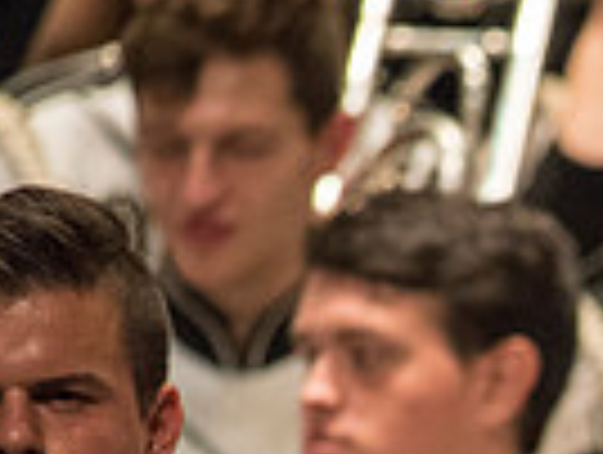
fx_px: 43505
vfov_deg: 0.6
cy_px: 730
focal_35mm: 2493
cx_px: 1238
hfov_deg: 0.8
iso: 4000
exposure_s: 1/320
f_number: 5.6
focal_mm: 600
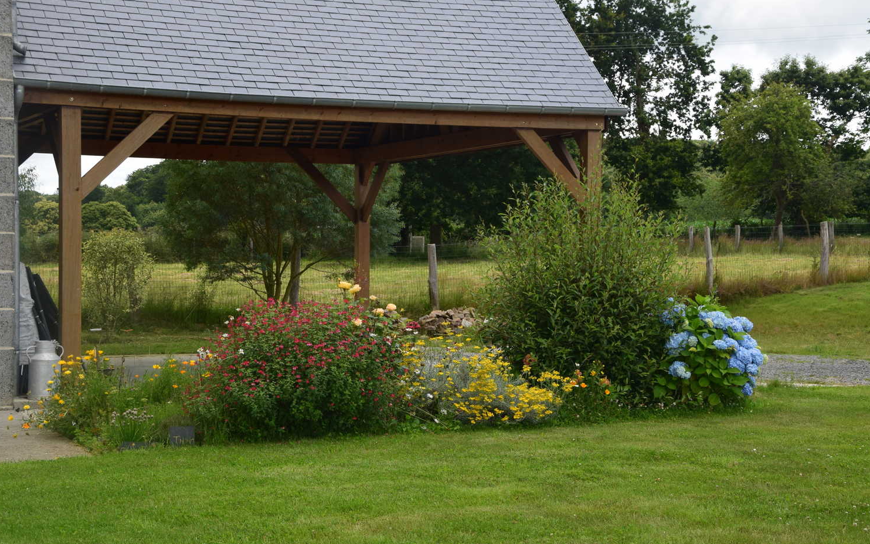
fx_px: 1648
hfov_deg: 29.6
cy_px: 273
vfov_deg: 18.7
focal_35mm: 70
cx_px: 433
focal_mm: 45
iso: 400
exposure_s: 1/250
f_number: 10
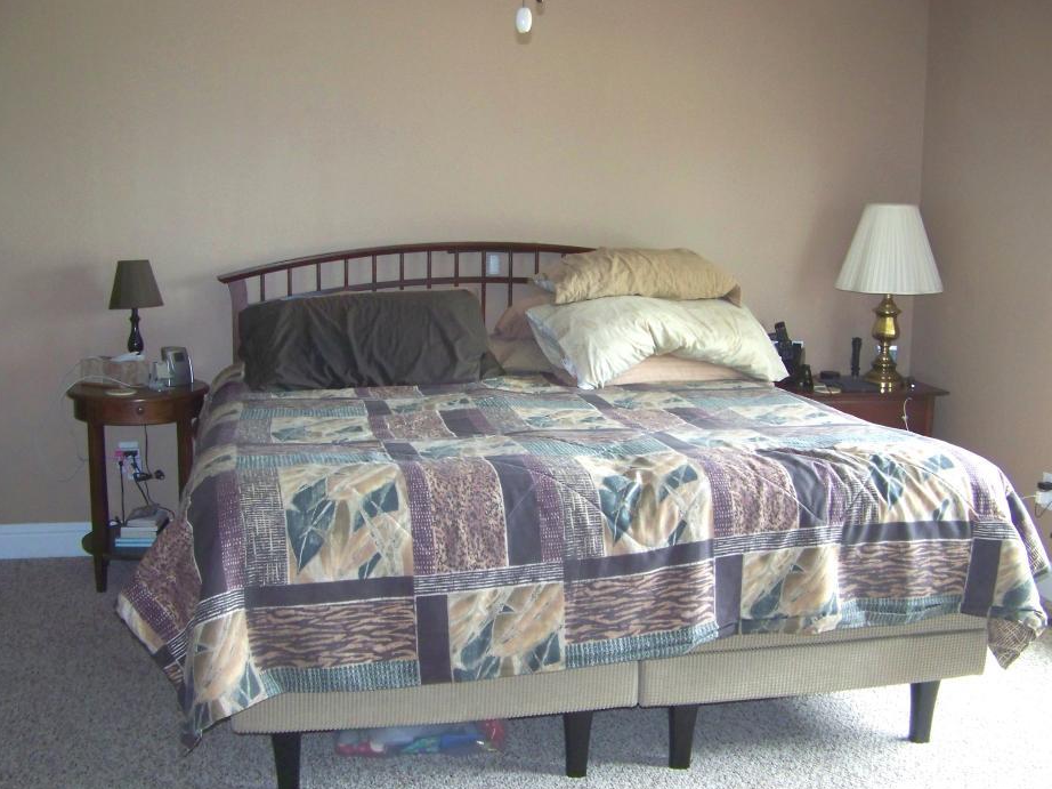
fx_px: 1215
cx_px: 486
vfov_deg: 35.9
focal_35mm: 40
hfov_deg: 46.8
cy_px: 401
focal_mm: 5.85
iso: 200
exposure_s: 1/30
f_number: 2.8
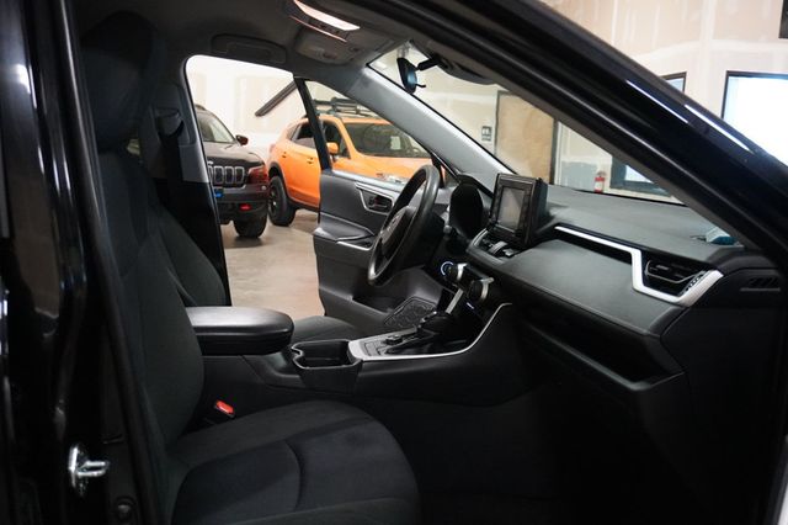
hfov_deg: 57.2
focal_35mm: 33
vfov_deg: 39.9
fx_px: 722
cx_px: 394
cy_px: 262
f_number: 4
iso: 6400
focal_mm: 22
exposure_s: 1/125
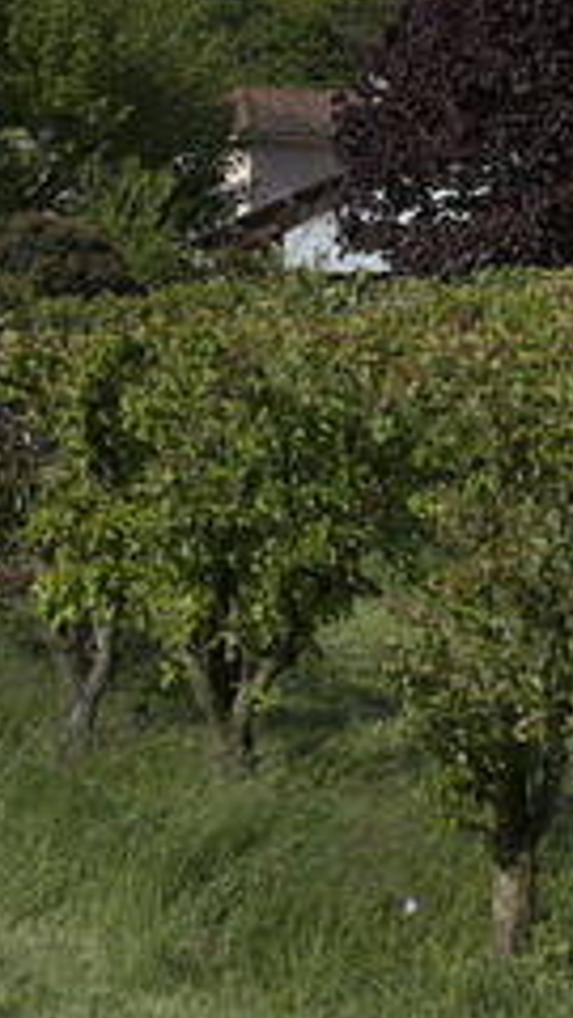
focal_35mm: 183
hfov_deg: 6.4
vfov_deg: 11.6
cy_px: -34
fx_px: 4943
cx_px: 1176
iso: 200
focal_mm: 53
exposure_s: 1/3200
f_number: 5.6
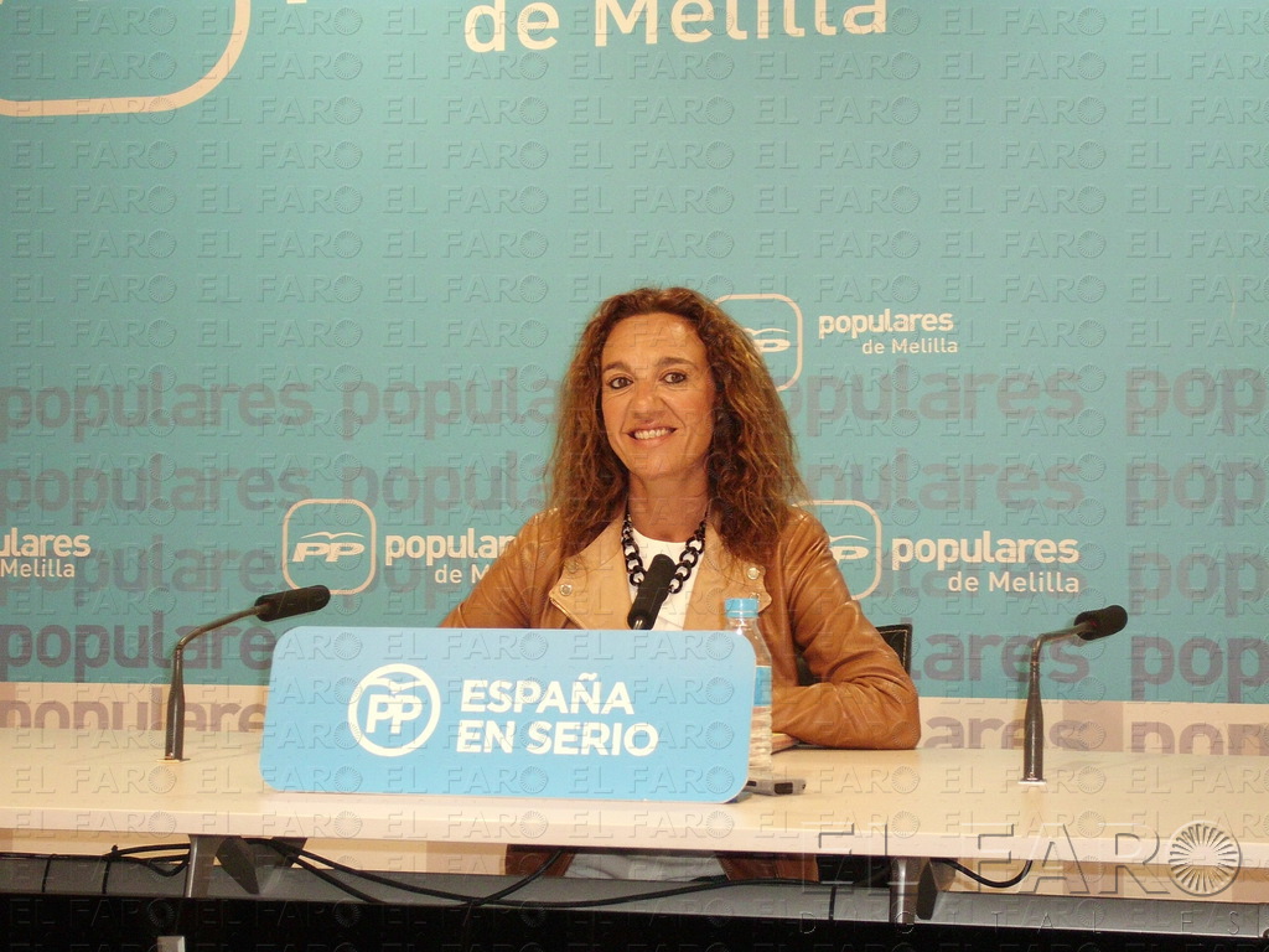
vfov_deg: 20.7
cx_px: 634
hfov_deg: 27.4
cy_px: 476
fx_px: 2603
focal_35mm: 71
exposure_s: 1/100
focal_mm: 12.6
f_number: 4.2
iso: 200
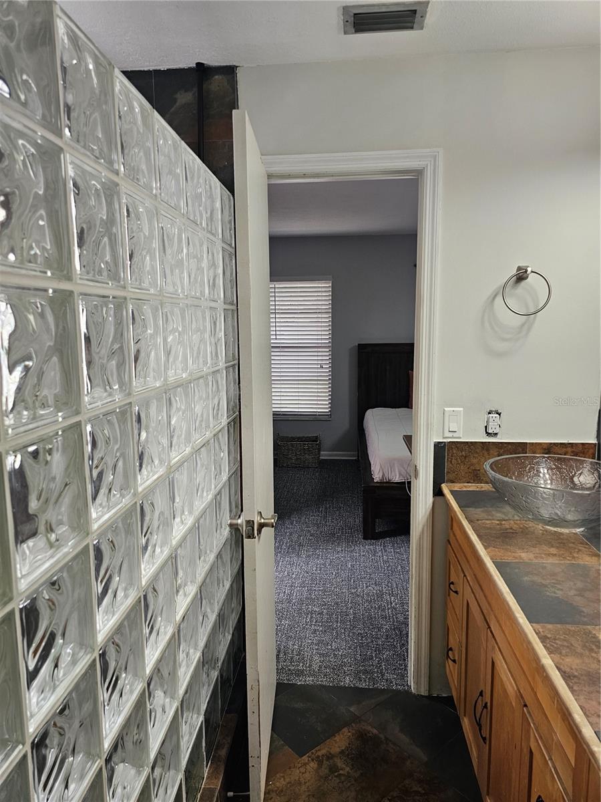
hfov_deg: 58.9
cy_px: 401
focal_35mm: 23
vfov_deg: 73.9
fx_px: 532
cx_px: 300
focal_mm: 6.3
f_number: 1.7
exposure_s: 1/120
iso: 125
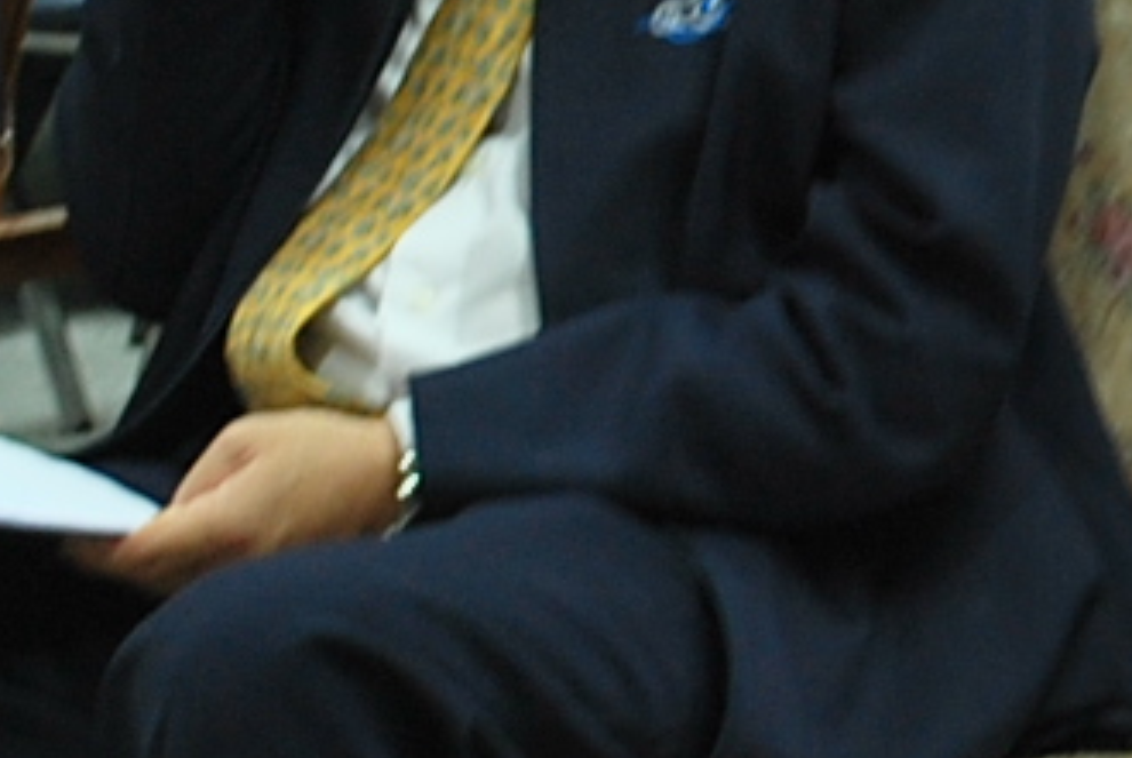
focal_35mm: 255
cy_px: -134
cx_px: 1280
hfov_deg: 8.0
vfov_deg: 5.4
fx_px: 8027
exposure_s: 1/10
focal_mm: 29
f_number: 5.6
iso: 200
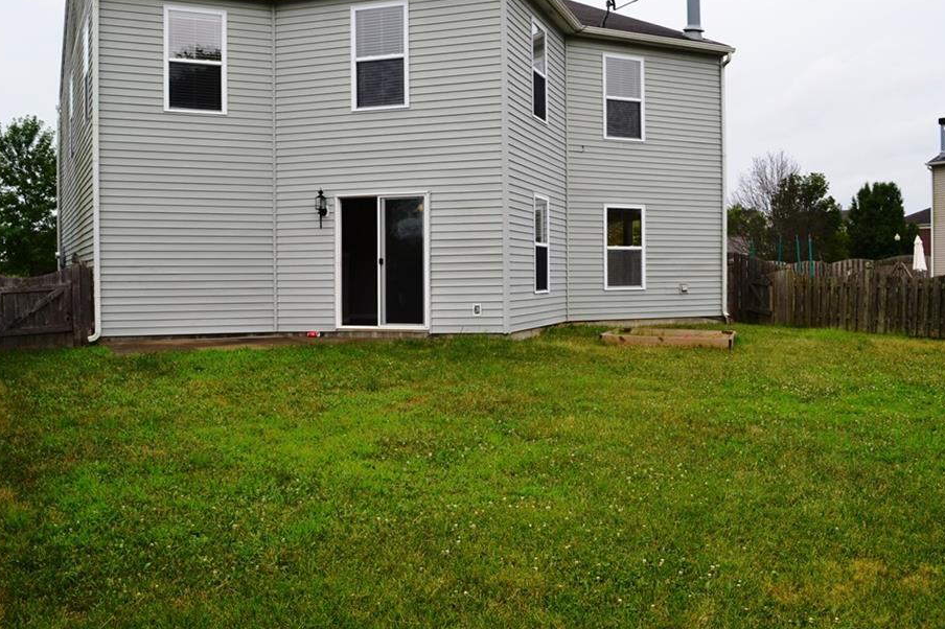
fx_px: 892
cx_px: 474
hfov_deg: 55.8
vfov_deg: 38.8
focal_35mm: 34
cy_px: 283
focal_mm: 20
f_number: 10
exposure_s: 1/250
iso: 400
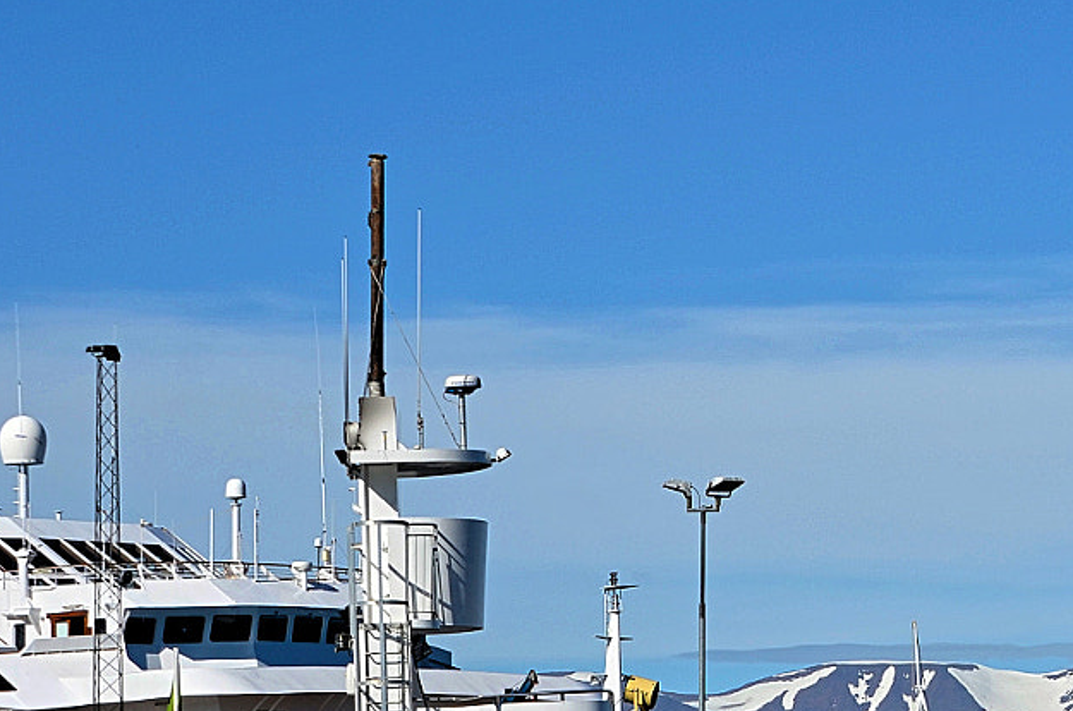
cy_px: 736
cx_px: 1253
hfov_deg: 9.6
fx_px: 6284
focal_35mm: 211
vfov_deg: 6.4
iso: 100
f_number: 10
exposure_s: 1/400
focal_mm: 55
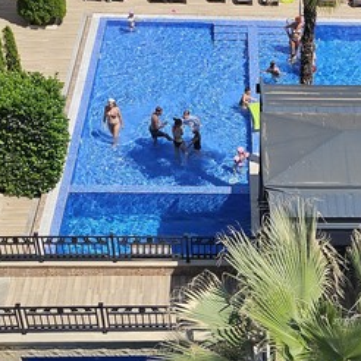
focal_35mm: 77
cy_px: 308
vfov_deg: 22.1
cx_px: 302
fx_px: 909
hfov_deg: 22.1
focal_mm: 6.3
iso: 10
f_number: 1.7
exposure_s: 1/950
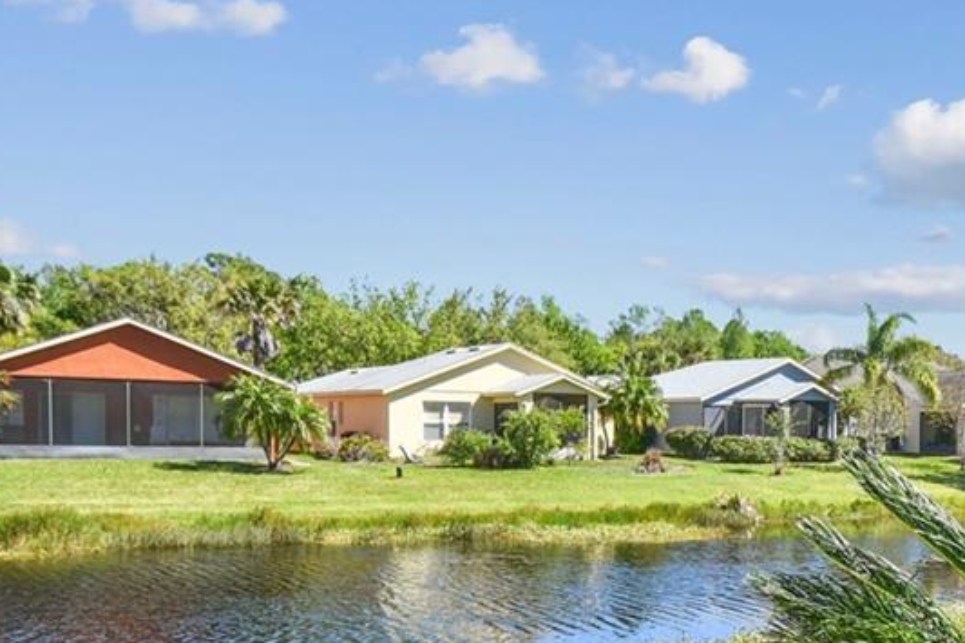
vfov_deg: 29.8
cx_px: 931
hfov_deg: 39.3
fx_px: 1206
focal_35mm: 45
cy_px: 382
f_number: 7.1
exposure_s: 1/200
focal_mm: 10
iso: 100
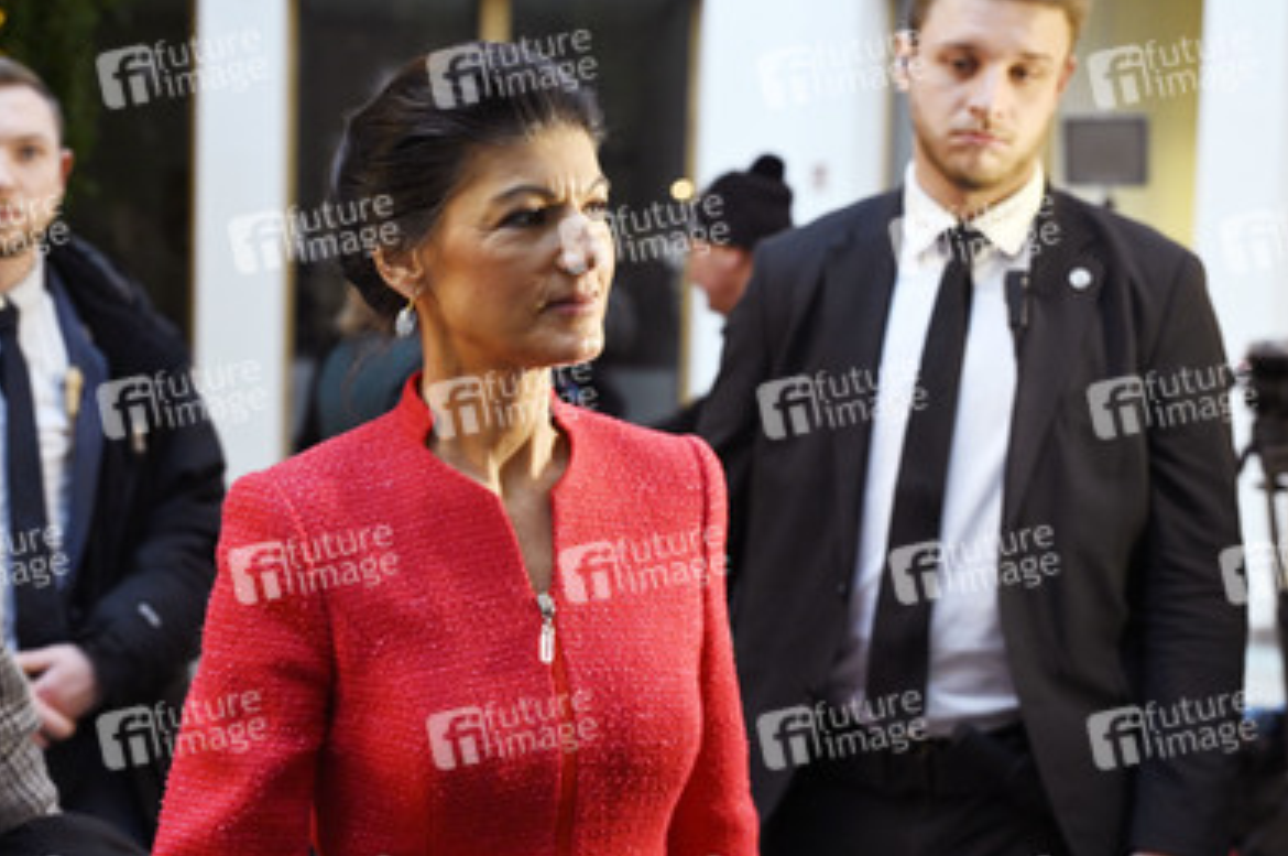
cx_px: 556
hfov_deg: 33.9
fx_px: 2108
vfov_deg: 22.9
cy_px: 483
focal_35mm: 59
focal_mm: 51
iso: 5000
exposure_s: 1/320
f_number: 4
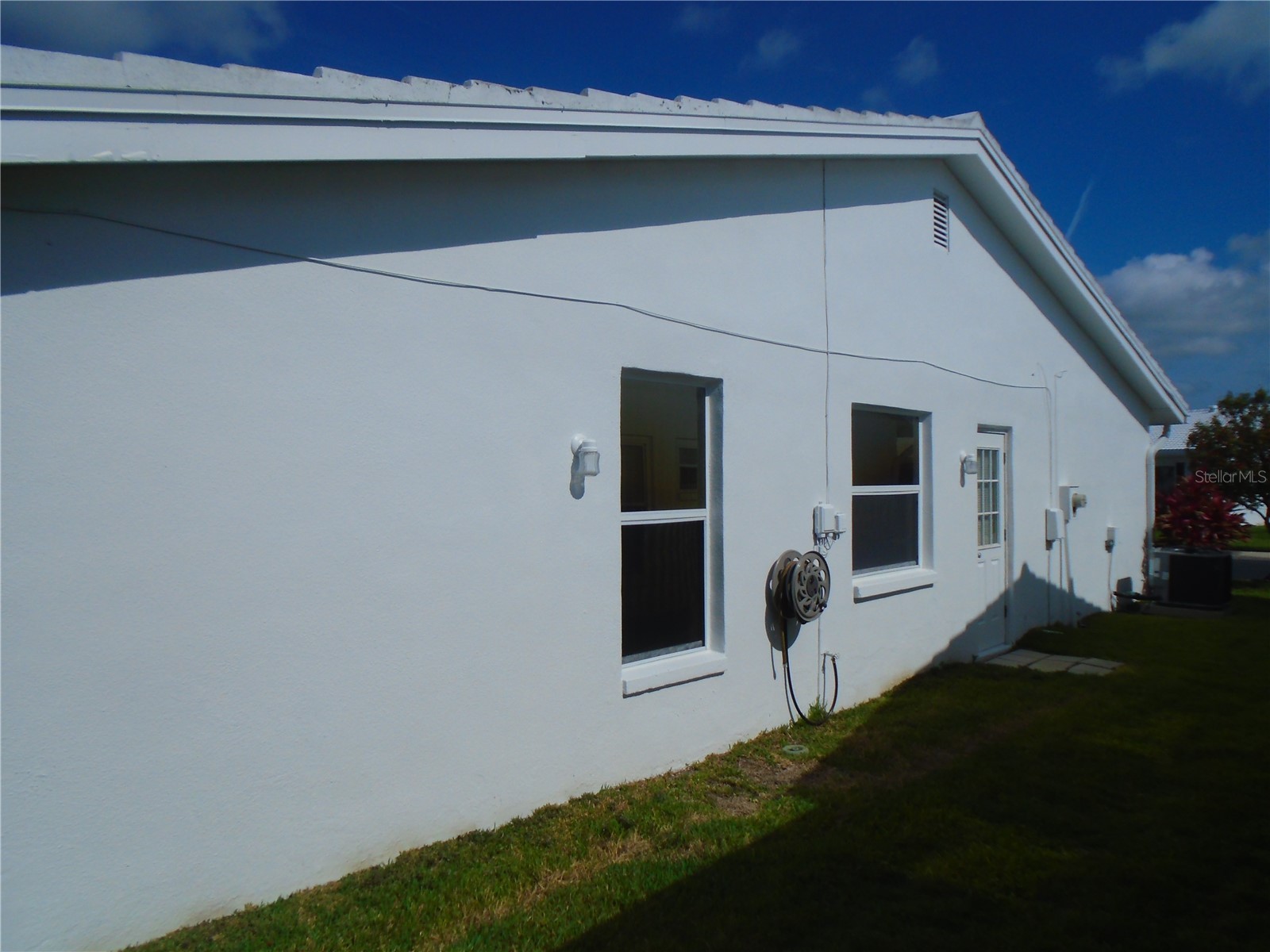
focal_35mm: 26
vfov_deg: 53.1
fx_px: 954
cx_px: 635
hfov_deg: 67.3
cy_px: 476
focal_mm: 4.6
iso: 100
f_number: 8
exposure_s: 1/1000
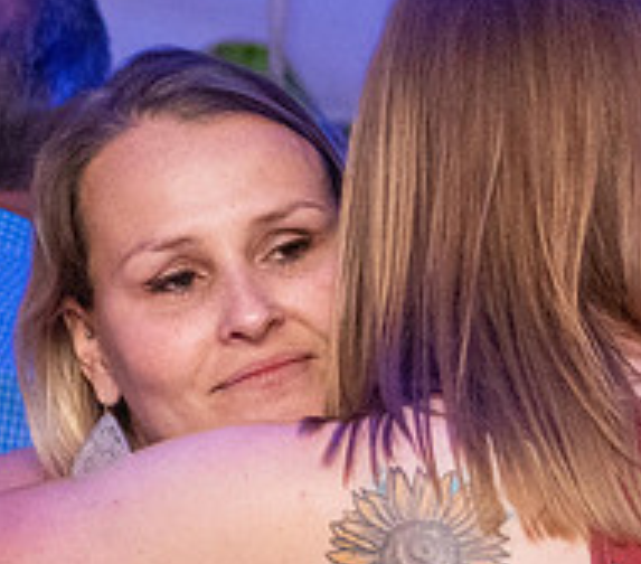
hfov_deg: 6.5
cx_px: 299
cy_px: 571
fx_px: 5643
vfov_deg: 5.7
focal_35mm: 286
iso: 6400
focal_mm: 55
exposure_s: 1/60
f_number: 5.6
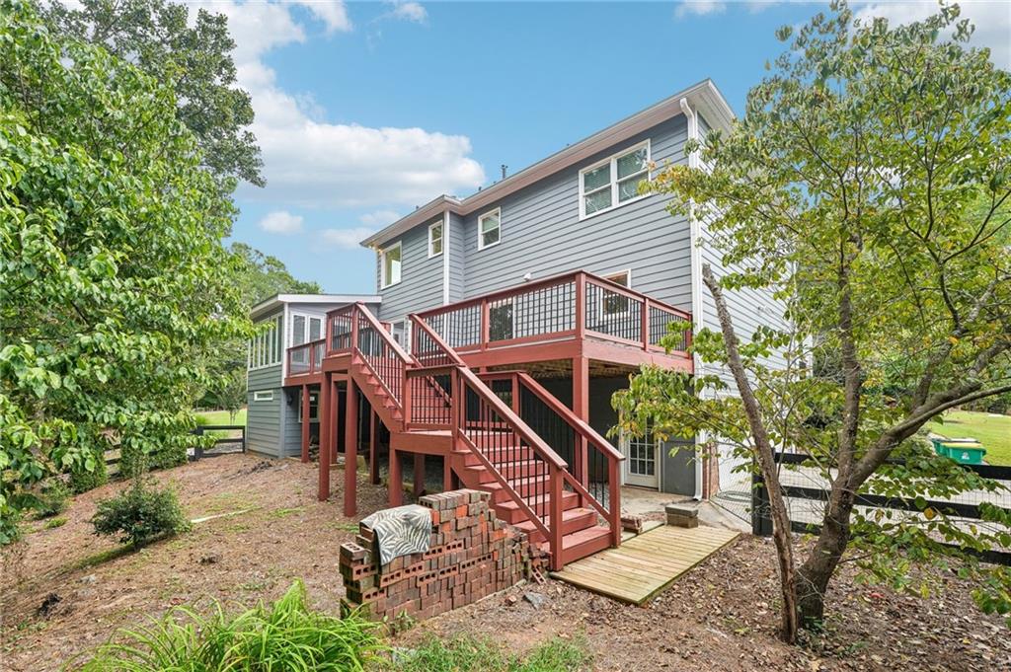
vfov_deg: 81.1
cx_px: 506
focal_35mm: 14
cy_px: 336
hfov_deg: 104.3
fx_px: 393
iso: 320
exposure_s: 1/200
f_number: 8
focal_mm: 14
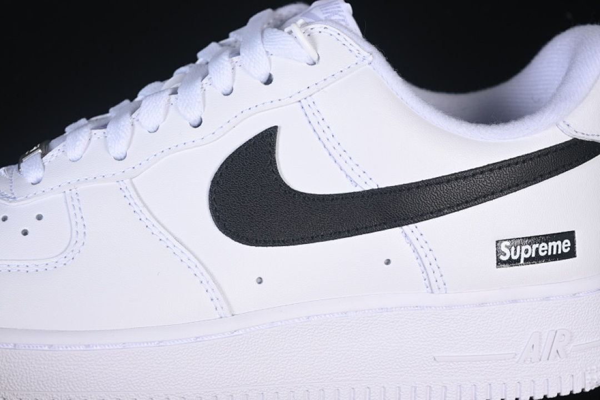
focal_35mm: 75
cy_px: 200
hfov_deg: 27.0
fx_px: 1250
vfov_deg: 18.2
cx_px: 300
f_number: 7.1
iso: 160
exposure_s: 1/100
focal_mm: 50
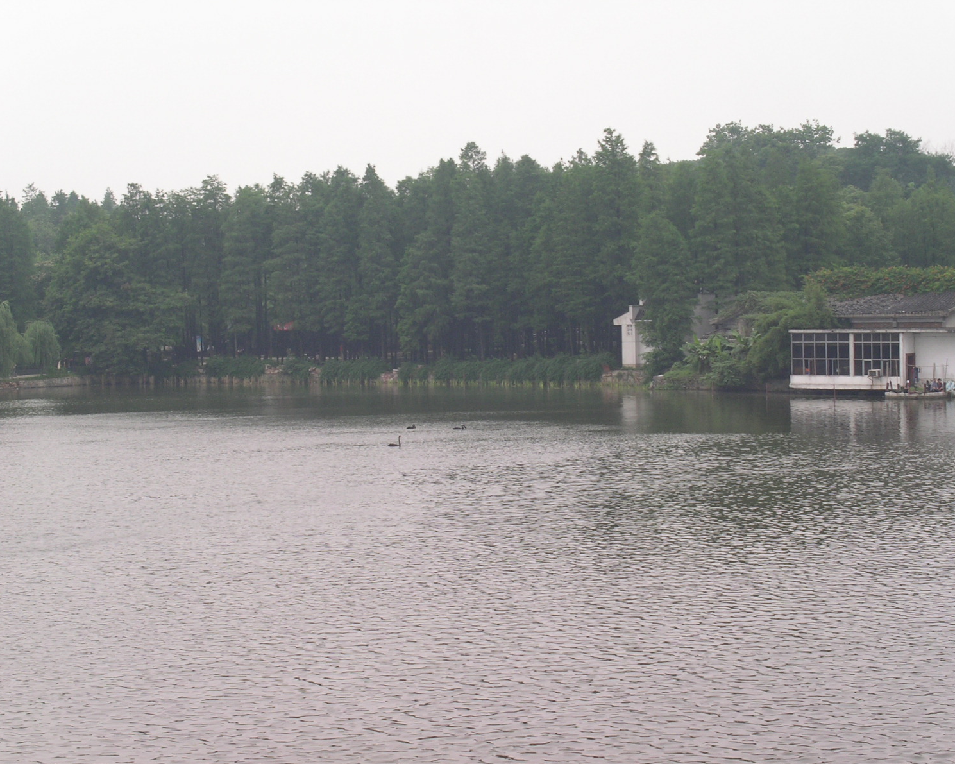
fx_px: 2431
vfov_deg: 17.9
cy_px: 383
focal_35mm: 86
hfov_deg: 22.2
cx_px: 496
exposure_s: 1/90
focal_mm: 16.9
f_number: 8
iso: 100
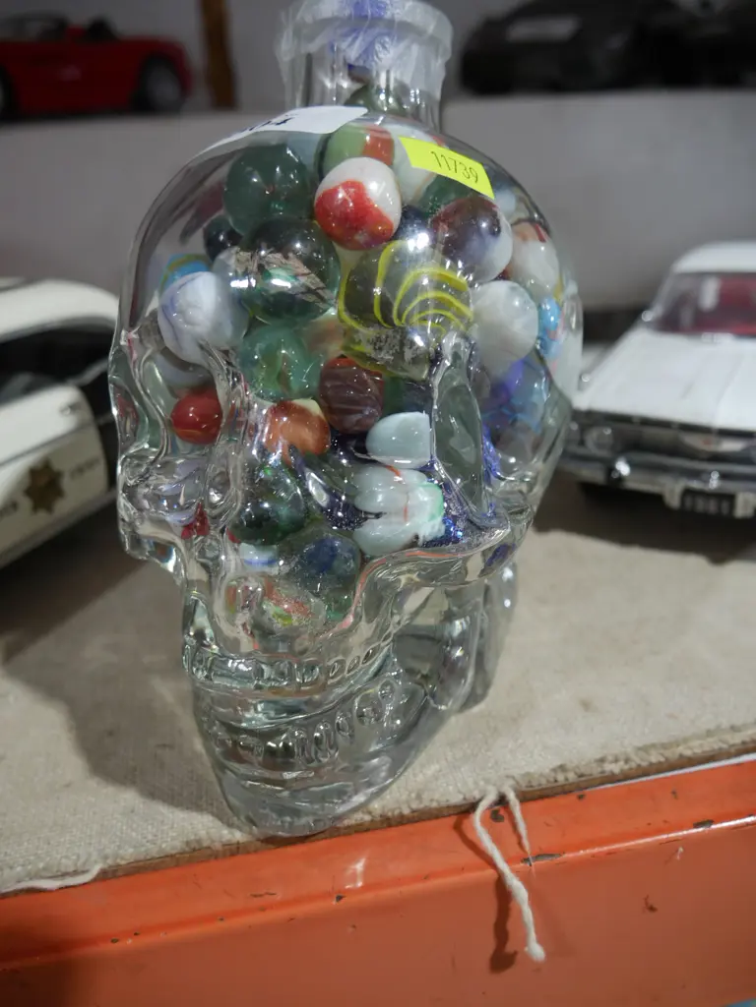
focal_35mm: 28
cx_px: 378
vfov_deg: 63.4
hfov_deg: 49.7
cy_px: 504
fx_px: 815
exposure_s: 1/60
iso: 500
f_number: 3.5
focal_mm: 14
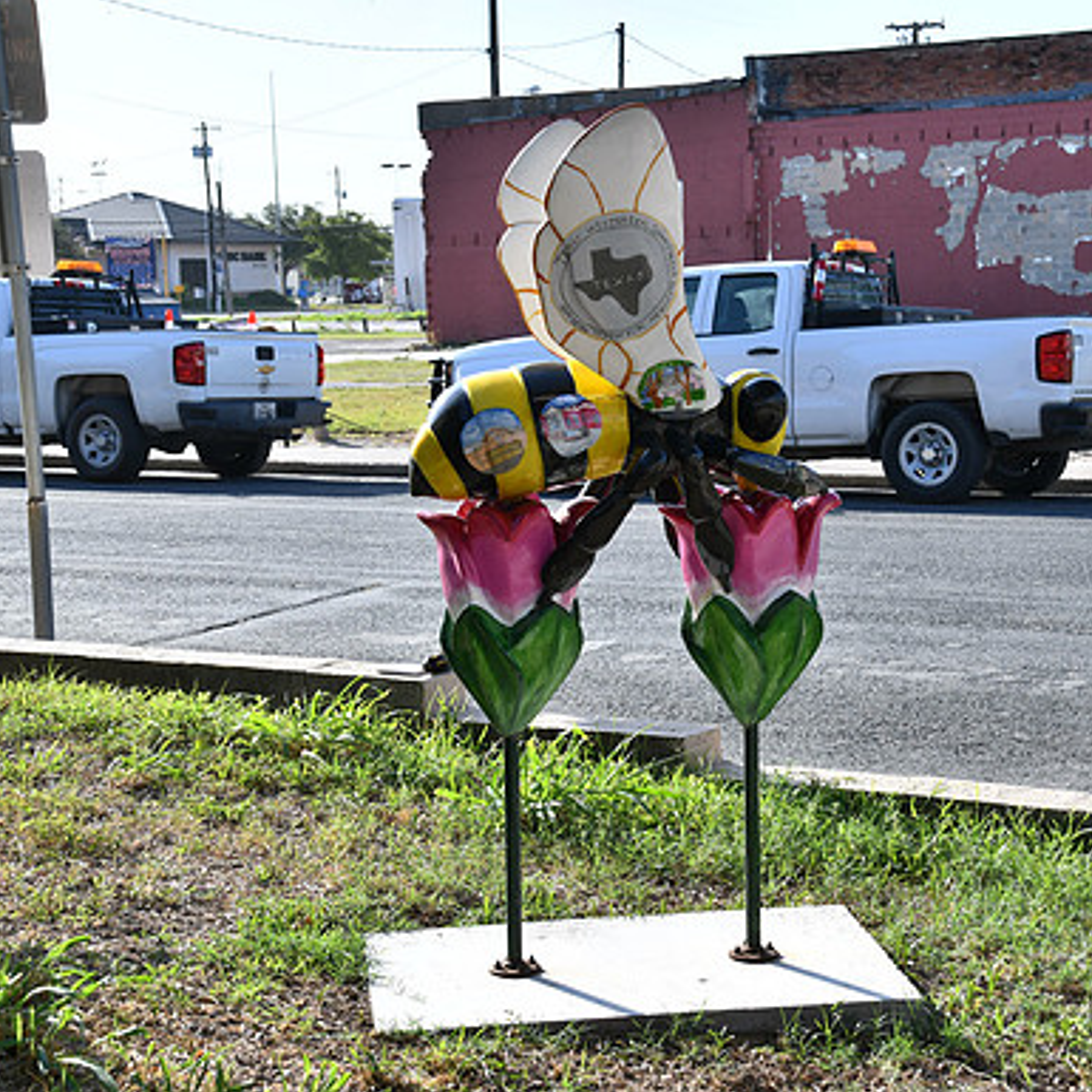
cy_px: 546
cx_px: 672
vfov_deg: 23.7
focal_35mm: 73
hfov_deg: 23.6
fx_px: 2605
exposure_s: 1/250
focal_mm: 38
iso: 125
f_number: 8
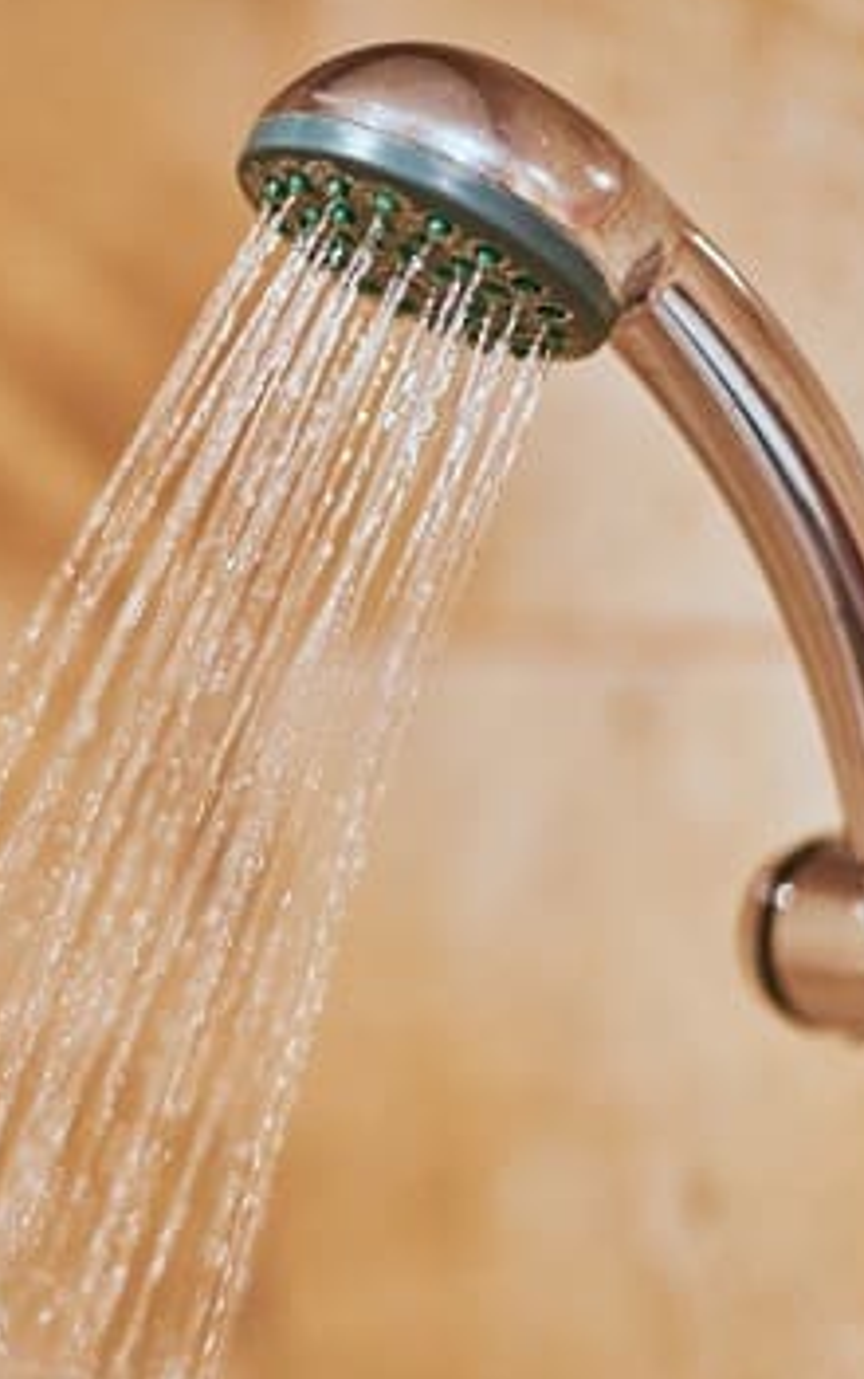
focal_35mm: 87
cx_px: 149
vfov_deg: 23.8
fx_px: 3271
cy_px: 695
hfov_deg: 14.9
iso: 640
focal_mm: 50
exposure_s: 1/200
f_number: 1.6
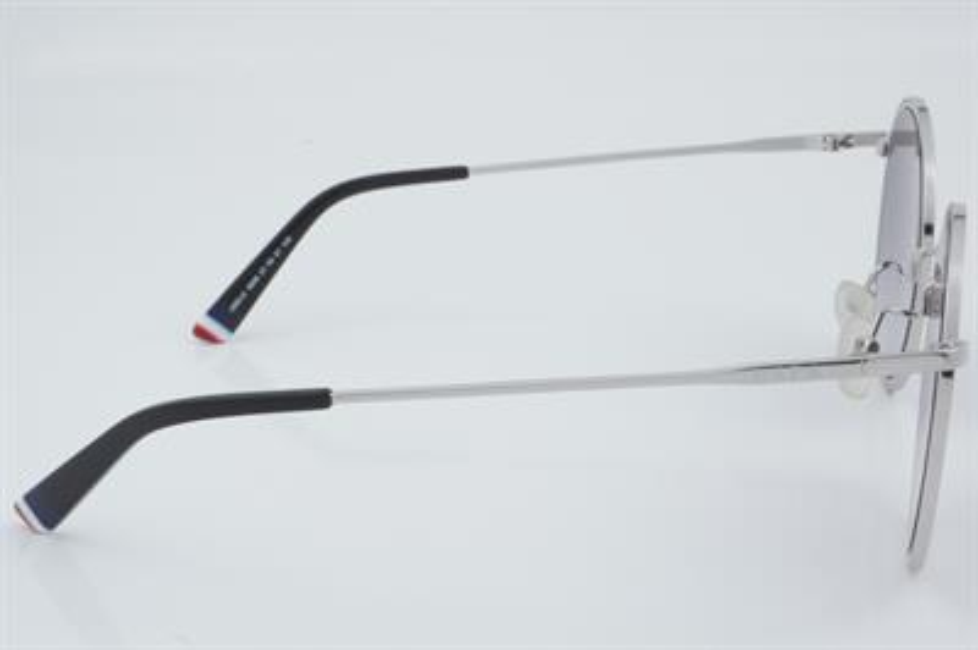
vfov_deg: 18.2
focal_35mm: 75
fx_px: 2036
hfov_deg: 27.0
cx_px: 489
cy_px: 325
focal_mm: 50
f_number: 32
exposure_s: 1/3
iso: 100
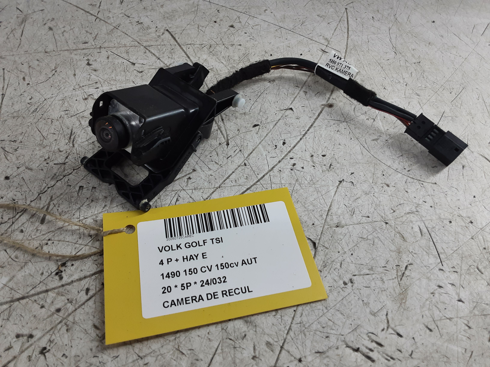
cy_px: 184
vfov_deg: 51.4
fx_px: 382
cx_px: 245
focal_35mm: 27
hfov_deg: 65.3
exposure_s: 1/50
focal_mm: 2.91
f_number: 1.9
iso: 80
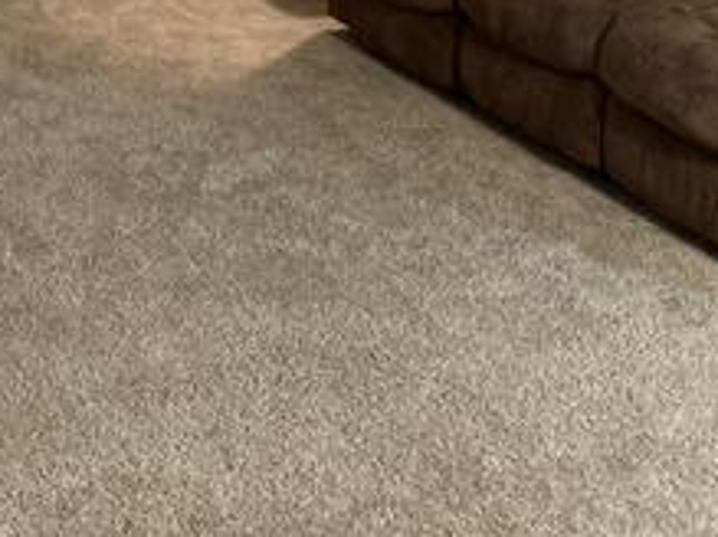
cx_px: 108
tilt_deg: -8.7
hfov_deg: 25.1
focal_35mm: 76
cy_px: -219
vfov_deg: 17.7
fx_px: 1576
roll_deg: -2.2
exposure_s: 1/30
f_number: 1.8
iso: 500
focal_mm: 4.25
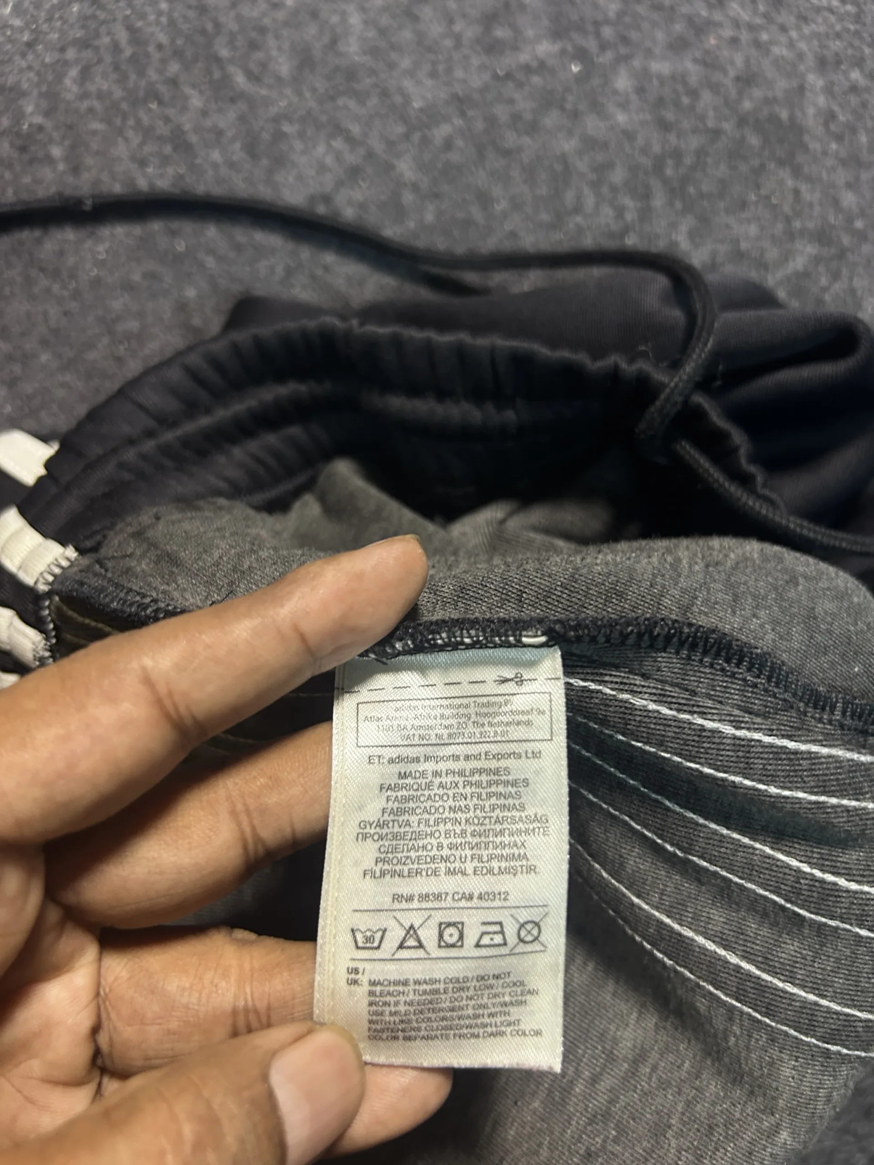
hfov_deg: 53.1
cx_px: 437
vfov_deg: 67.3
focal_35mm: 26
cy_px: 582
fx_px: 875
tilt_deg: -73.8
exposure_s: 1/50
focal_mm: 5.7
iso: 200
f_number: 1.5
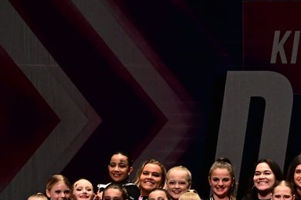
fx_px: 2893
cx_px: 443
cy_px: 153
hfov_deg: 5.9
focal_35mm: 346
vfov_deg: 4.0
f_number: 4
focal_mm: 90
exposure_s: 1/640
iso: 2000
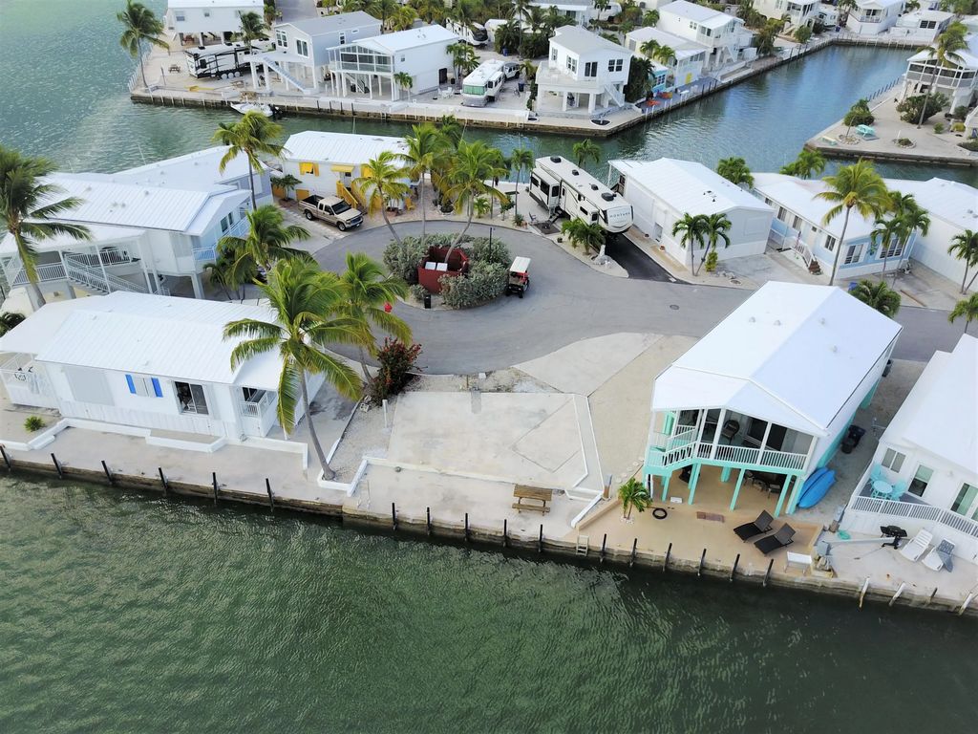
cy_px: 367
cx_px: 489
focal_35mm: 26
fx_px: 735
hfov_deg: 67.3
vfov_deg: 53.1
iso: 100
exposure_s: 1/713
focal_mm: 4.7
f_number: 2.2
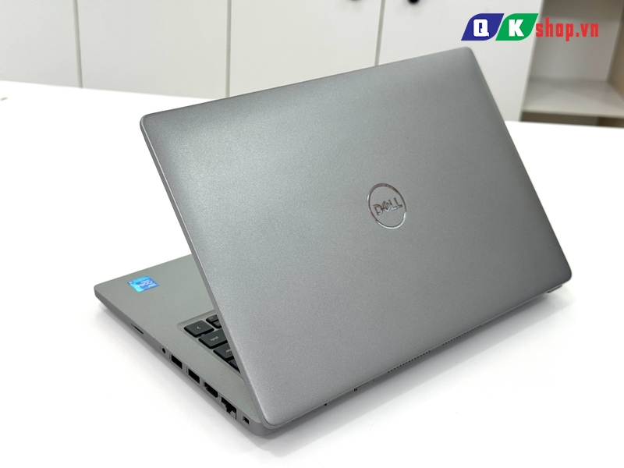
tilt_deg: -28.7
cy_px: 234
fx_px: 865
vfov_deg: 30.3
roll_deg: -3.6
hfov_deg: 39.7
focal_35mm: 48
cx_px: 312
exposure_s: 1/121
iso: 50
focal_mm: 6.76
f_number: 1.78
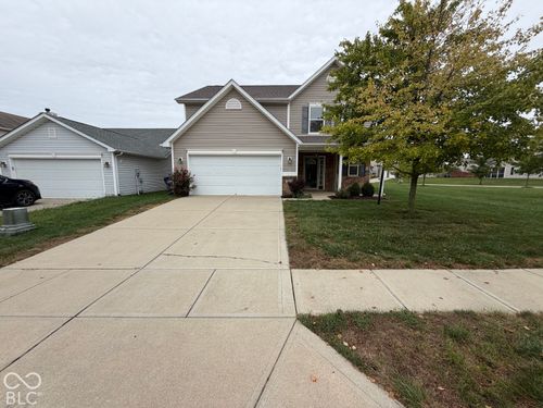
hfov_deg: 102.1
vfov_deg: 85.7
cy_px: 204
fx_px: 220
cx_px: 272
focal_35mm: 14
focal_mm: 2.22
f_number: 2.2
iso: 50
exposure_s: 1/502
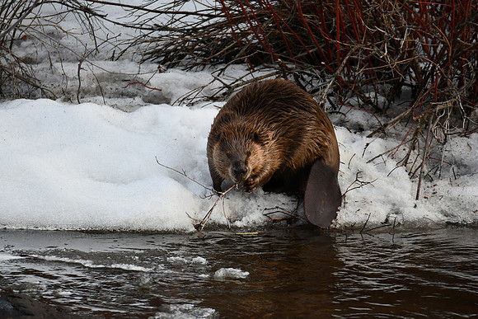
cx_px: 239
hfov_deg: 4.6
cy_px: 160
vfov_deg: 3.1
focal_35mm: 450
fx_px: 5976
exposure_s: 1/250
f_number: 5.6
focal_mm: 300
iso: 800
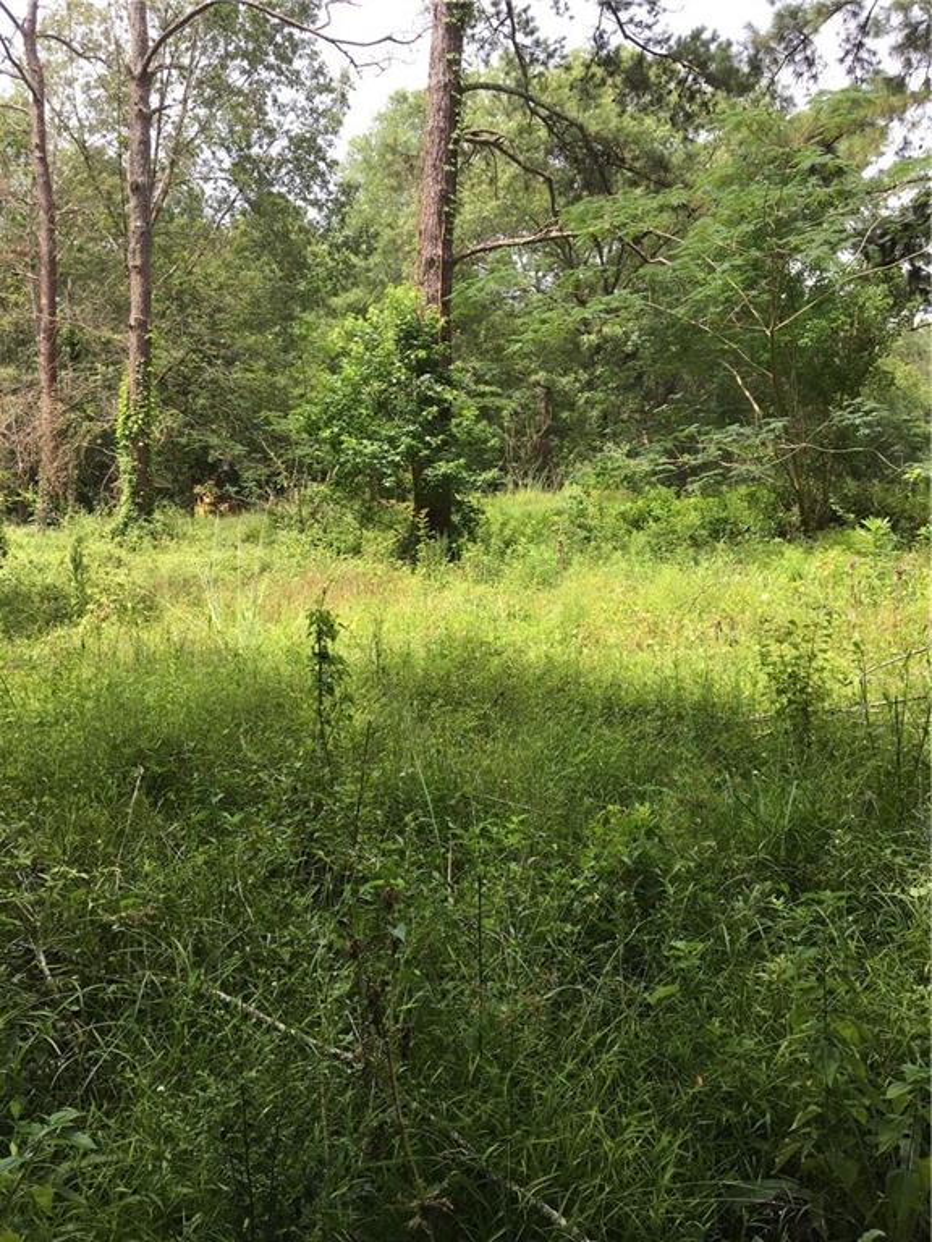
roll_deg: +1.3
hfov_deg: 48.2
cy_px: 621
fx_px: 1041
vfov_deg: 61.7
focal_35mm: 29
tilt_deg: -6.1
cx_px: 466
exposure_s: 1/386
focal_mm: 4.15
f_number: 2.2
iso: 25
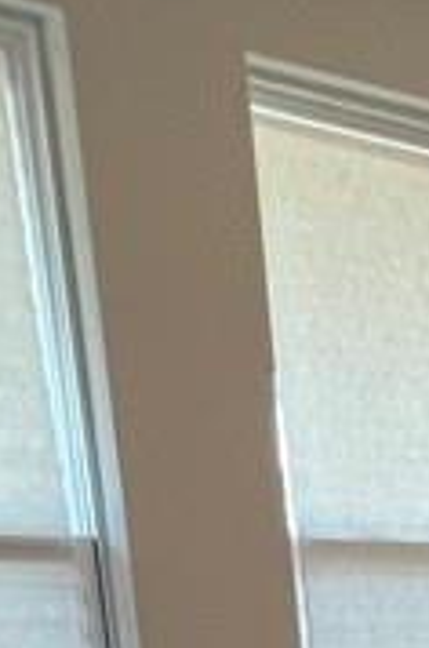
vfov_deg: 21.3
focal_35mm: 78
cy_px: 1012
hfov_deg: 13.7
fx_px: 1400
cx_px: 953
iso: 160
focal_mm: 1.57
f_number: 1.8
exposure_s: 1/120
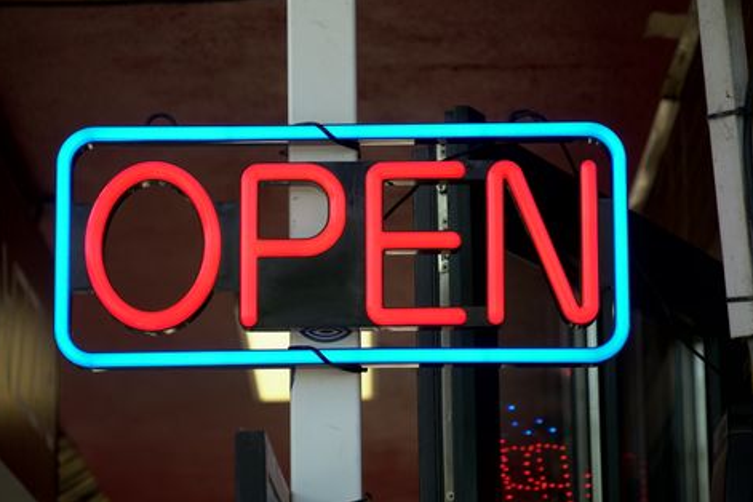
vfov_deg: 9.1
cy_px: 239
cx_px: 368
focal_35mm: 150
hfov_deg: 13.7
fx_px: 3137
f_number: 5.6
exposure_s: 1/640
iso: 400
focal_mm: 92
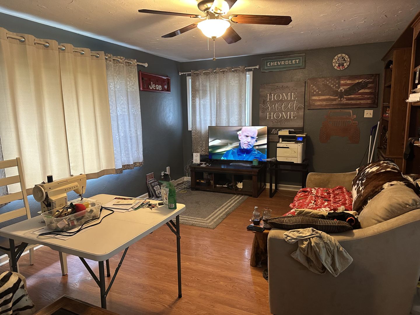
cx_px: 210
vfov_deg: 56.8
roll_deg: +0.9
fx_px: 291
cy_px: 158
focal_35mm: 24
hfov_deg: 71.6
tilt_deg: -8.1
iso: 400
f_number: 1.78
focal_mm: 6.86
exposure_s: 1/60
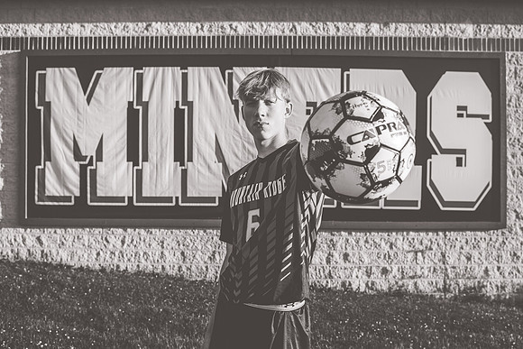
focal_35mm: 37
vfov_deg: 36.3
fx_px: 533
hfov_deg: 52.3
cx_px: 272
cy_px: 170
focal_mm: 35
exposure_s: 1/2000
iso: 500
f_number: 5.6
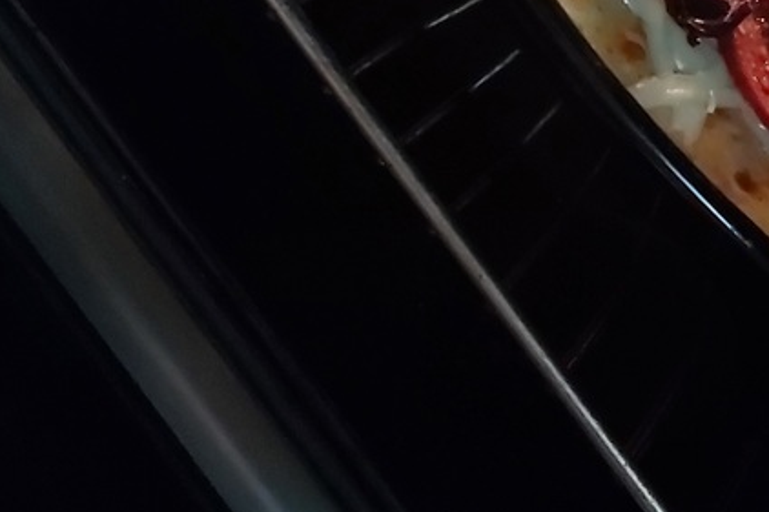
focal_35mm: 59
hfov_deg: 33.2
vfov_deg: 22.3
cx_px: 583
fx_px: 1260
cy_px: 22
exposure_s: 1/16
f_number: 1.7
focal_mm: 3.92
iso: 1250
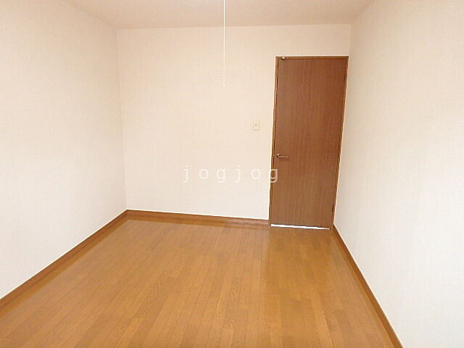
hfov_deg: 79.0
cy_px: 174
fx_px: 281
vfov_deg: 63.4
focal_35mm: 21
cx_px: 232
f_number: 3.5
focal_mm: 3.7
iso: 500
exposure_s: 1/30
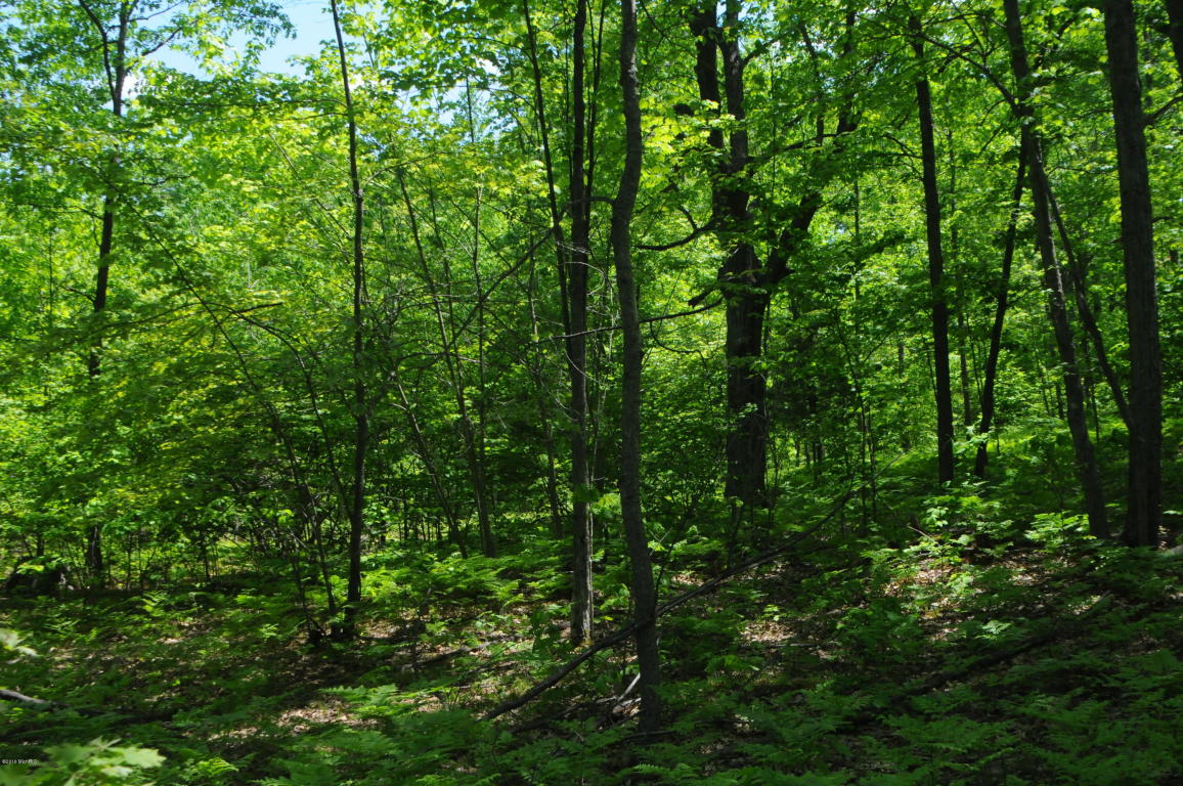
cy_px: 393
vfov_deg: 31.8
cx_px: 592
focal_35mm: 42
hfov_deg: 46.4
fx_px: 1379
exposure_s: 1/320
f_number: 9
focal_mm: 28
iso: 800
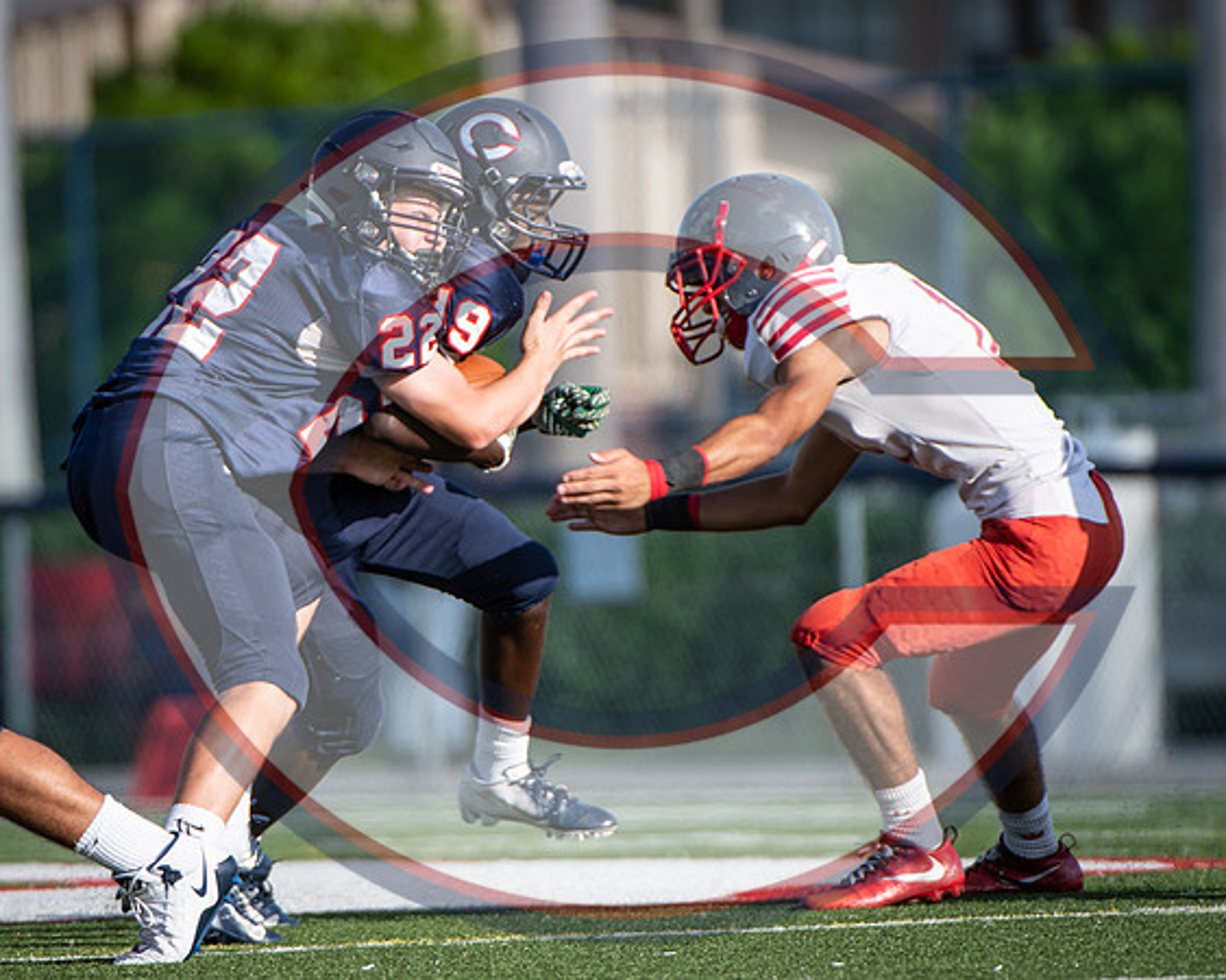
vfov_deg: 2.1
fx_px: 26592
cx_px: 397
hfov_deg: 2.6
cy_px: 491
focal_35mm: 733
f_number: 4
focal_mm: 400
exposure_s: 1/1000
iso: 100
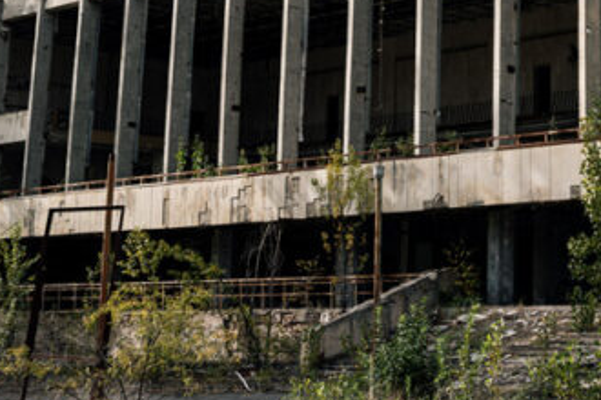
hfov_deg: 21.2
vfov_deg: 14.9
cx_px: 703
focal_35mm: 90
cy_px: 0
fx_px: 1502
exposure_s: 1/400
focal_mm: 29
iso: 100
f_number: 4.5
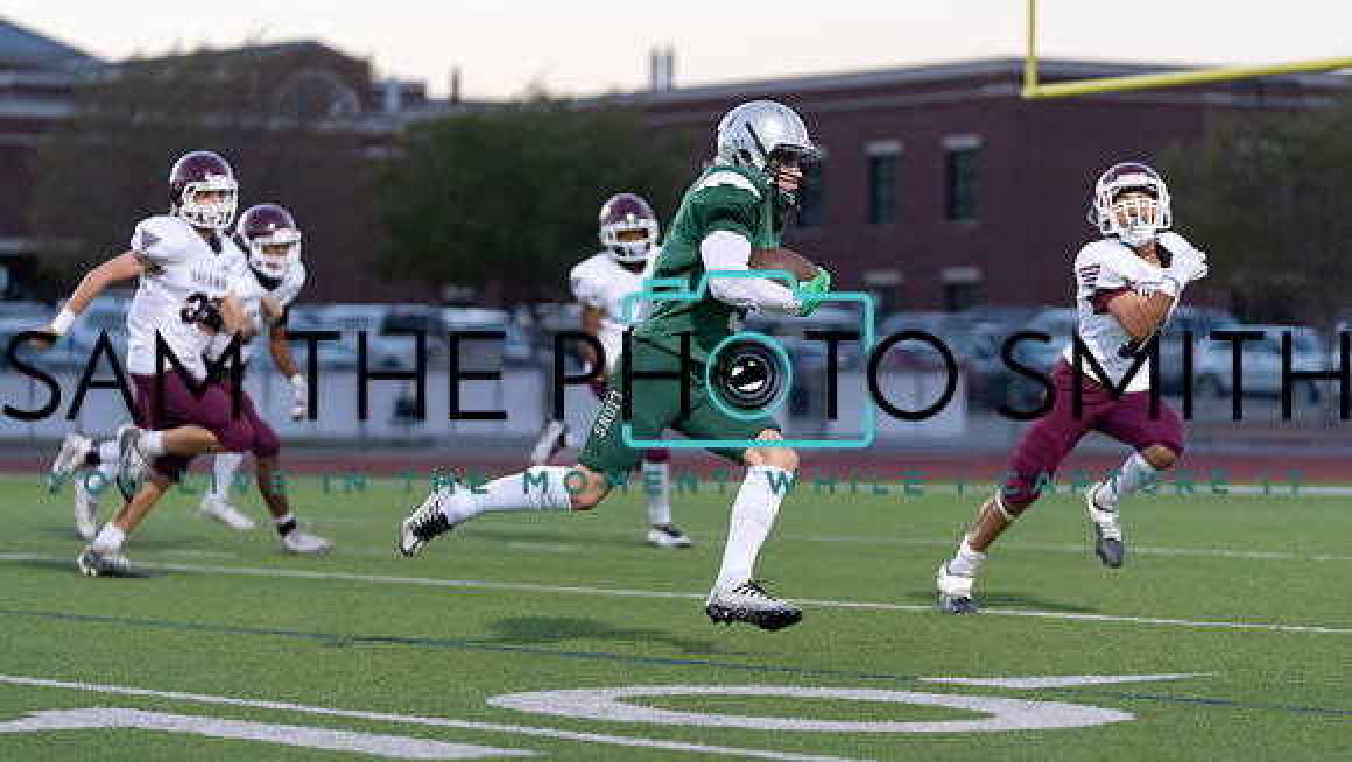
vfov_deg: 8.4
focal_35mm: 144
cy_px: 346
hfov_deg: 14.9
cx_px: 684
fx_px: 5182
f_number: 2.8
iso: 1600
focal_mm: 123
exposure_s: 1/1000
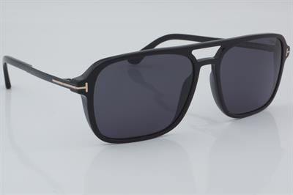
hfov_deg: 24.6
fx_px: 671
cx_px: 146
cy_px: 98
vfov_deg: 16.5
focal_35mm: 82
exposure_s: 1/4
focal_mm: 55
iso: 100
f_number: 32
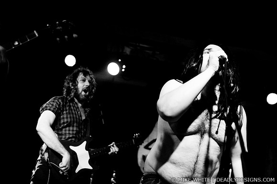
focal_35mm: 45
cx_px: 138
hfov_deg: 43.7
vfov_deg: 29.8
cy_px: 92
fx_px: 346
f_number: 1.6
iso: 1000
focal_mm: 30
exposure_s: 1/100
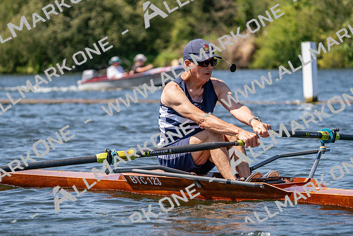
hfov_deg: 10.3
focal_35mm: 200
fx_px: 1961
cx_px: 176
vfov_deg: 6.9
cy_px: 118
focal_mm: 200
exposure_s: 1/2000
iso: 320
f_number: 5.6
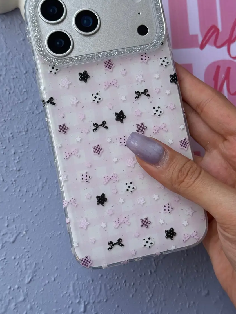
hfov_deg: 26.6
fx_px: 500
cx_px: 129
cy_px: 137
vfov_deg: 34.9
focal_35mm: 55
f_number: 1.78
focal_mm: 6.76
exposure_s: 1/1931
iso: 80
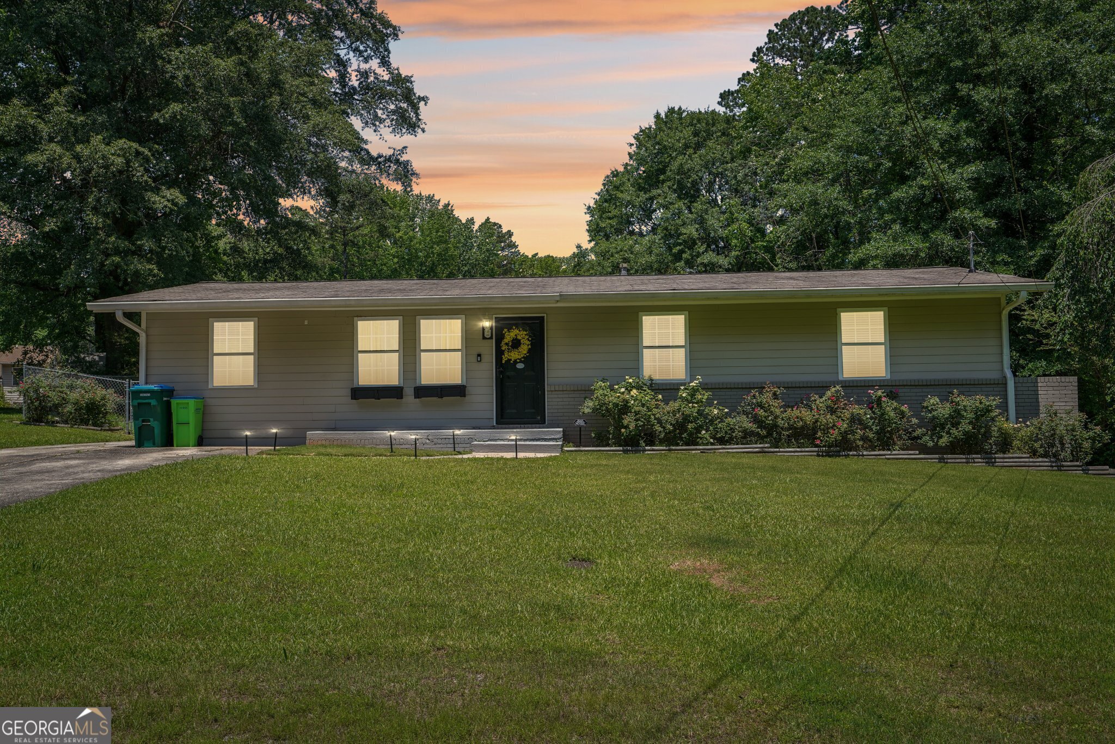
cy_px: 372
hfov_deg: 54.4
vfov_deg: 37.9
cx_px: 558
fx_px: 1084
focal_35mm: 35
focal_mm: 35
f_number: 8
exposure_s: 1/60
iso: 100
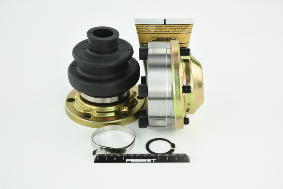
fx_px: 472
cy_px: 94
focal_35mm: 60
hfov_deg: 33.4
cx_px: 142
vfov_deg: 22.6
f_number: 32
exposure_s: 1/2
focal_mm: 60
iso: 64
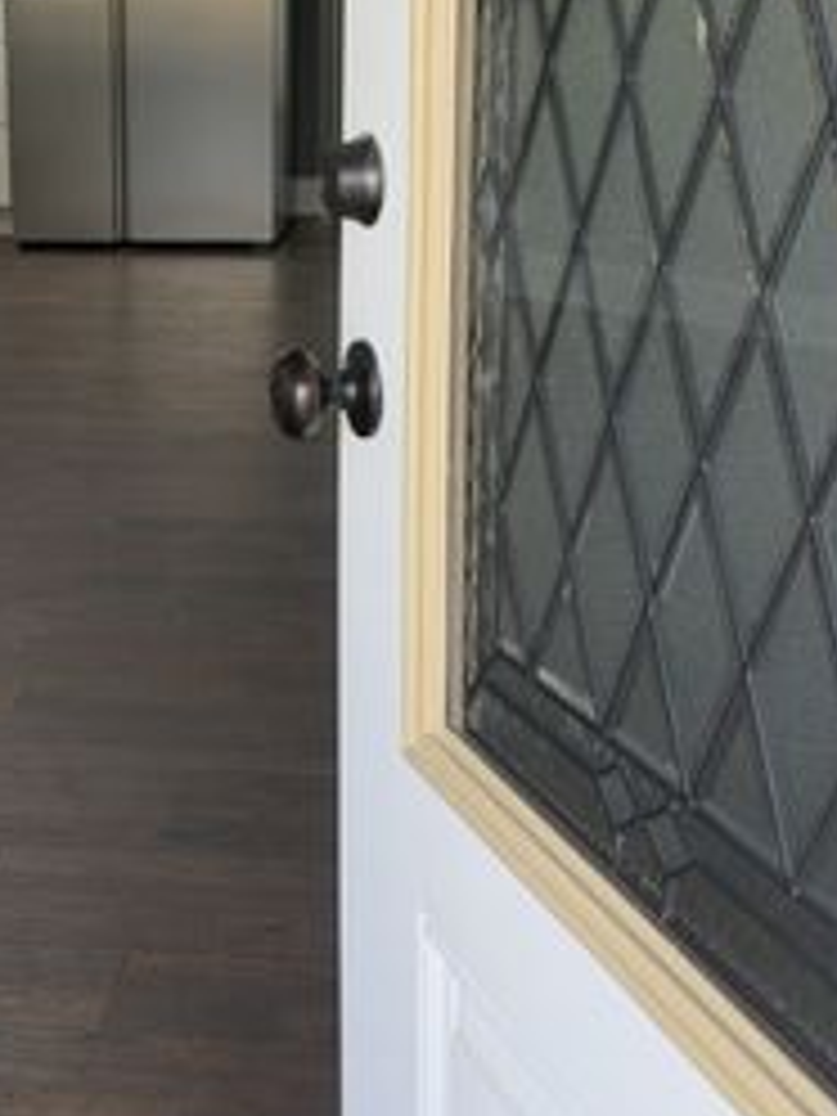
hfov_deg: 20.5
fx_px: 2257
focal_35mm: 70
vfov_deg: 27.7
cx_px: 58
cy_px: 434
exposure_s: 1/121
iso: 80
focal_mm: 6.93
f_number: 1.8
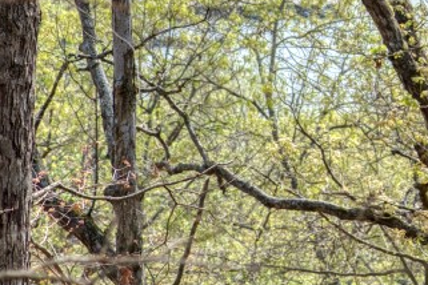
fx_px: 3982
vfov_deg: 4.1
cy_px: -85
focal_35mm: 335
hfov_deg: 6.1
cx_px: 480
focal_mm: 105
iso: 160
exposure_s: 1/125
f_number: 4
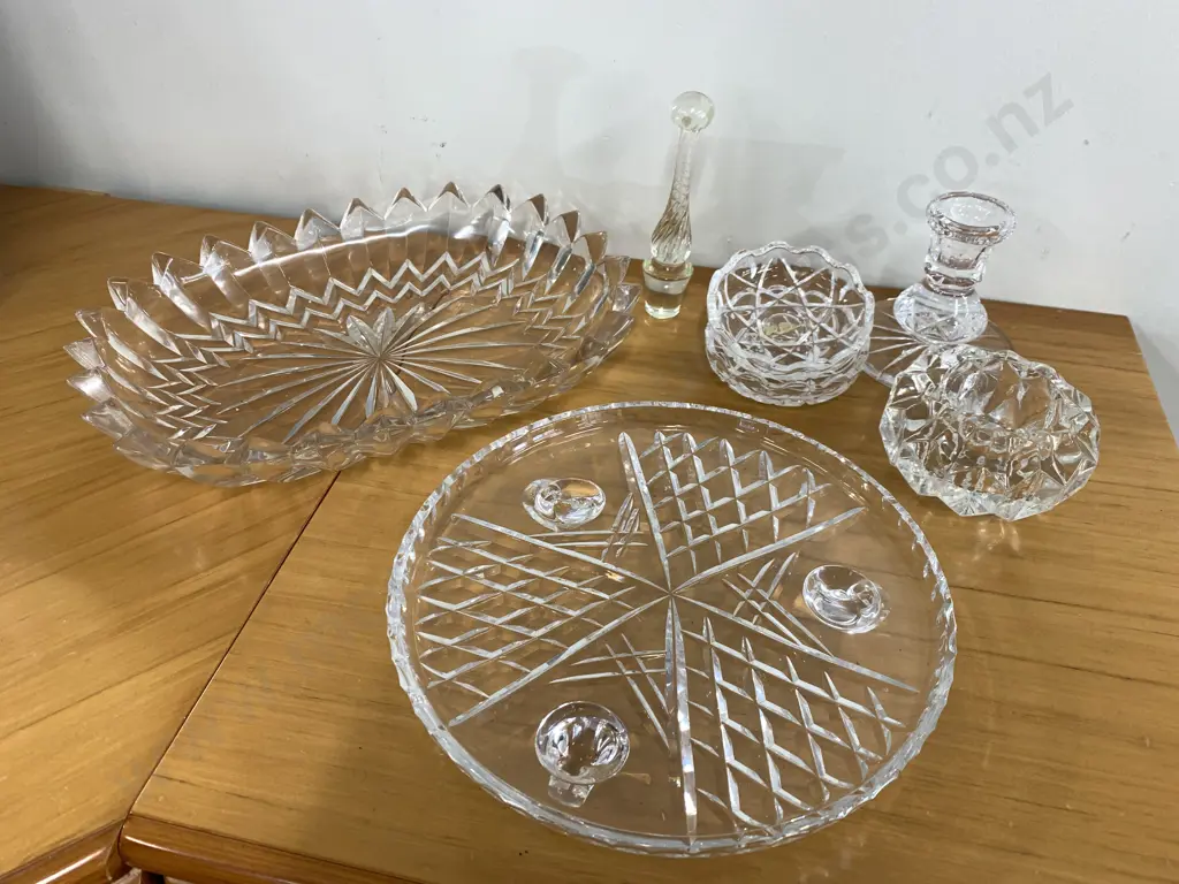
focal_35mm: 26
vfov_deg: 53.1
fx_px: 886
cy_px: 442
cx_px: 590
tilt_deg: -43.1
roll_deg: -0.1
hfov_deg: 67.3
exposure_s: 1/50
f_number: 1.8
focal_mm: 4.25
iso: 64
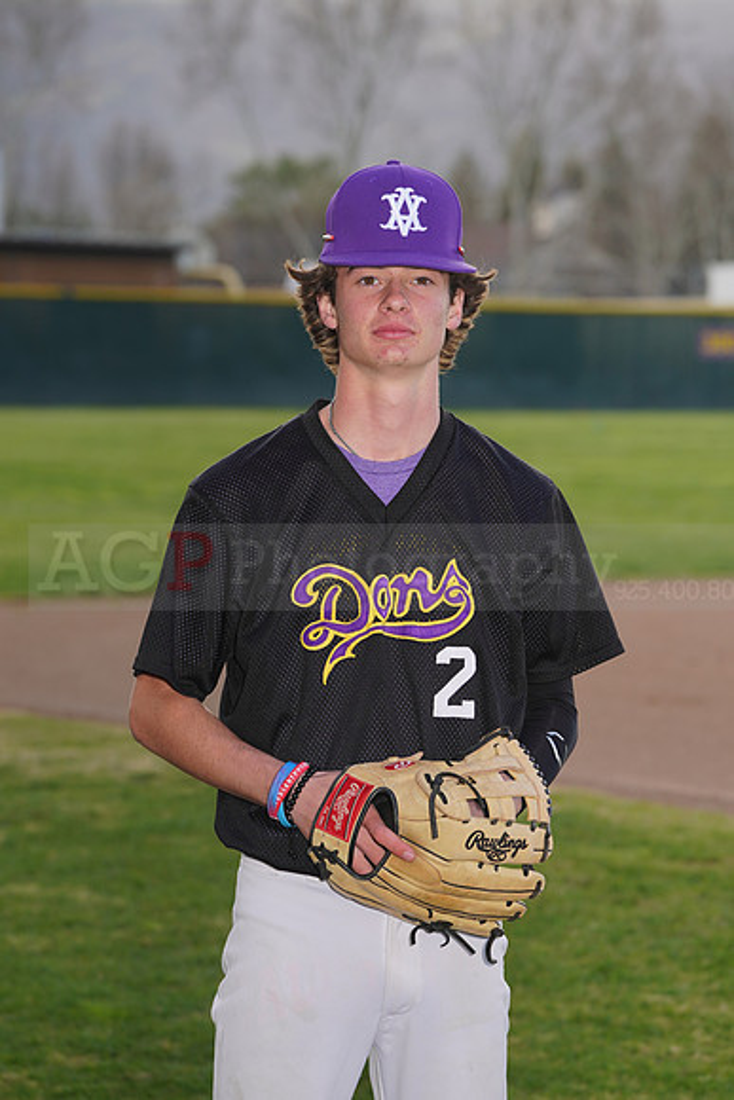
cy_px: 550
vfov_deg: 13.2
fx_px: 4768
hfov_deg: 8.8
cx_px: 367
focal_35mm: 156
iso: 100
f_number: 7.1
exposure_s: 1/200
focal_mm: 156
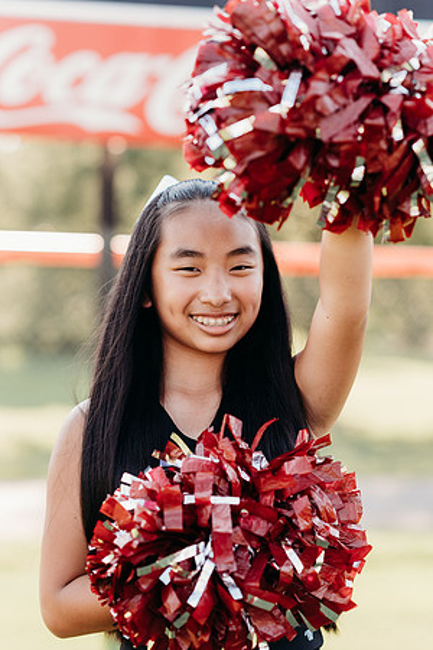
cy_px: 325
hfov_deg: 16.1
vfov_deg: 23.9
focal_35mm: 85
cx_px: 216
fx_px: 1533
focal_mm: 85
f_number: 2.8
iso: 200
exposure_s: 1/500
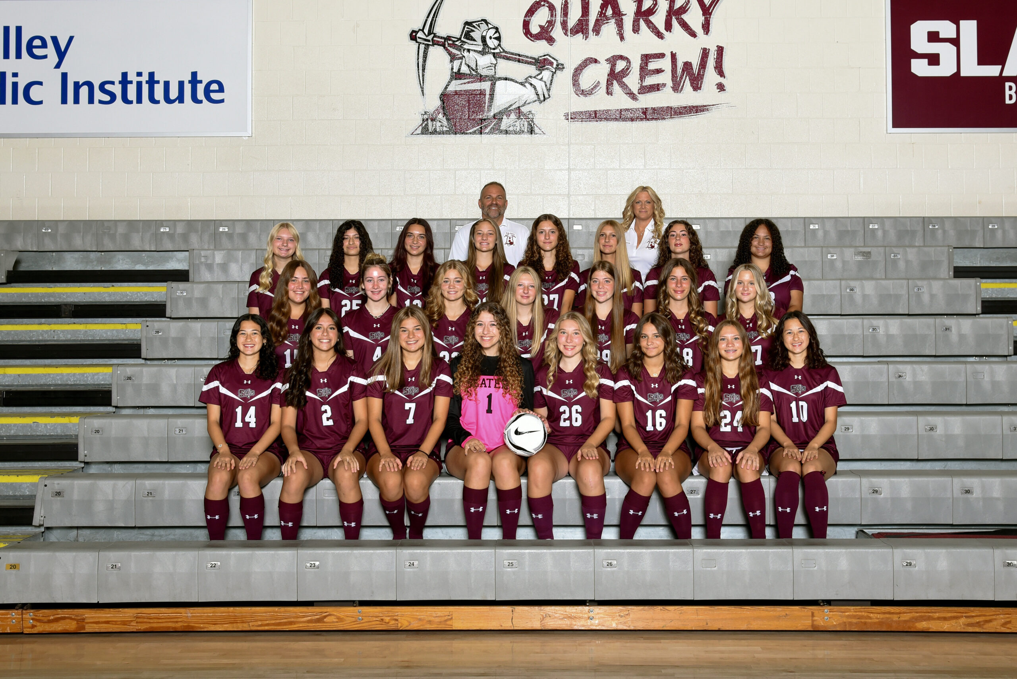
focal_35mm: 34
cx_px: 508
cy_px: 340
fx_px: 961
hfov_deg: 55.8
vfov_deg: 38.9
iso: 640
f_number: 8
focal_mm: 34
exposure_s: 1/200
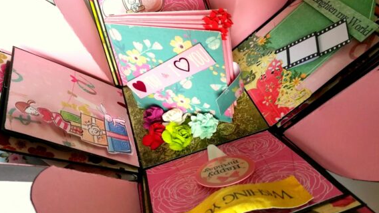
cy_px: 116
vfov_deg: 38.9
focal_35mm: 30
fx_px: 302
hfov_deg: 64.3
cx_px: 183
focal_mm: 3.83
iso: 64
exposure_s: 1/40
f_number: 2.2
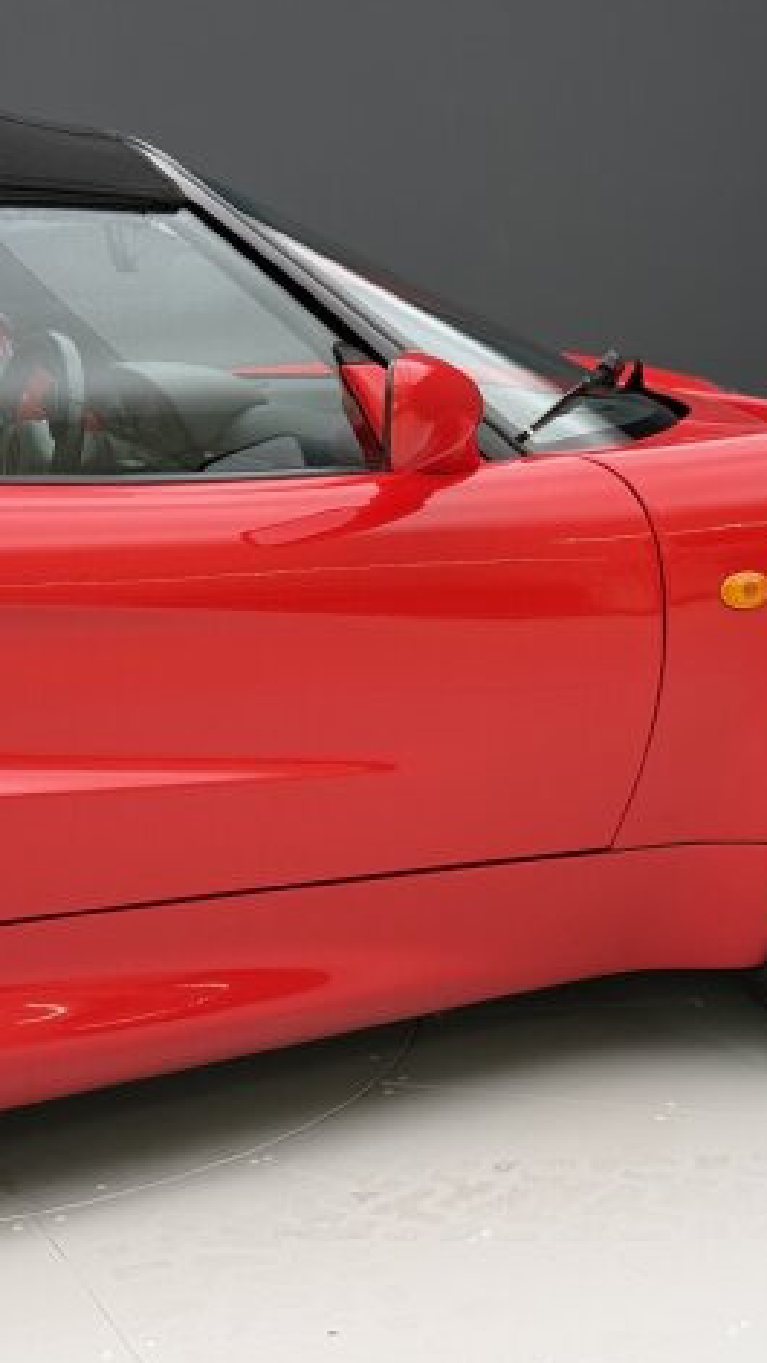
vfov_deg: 29.7
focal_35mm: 71
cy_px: 683
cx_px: 579
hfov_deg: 16.9
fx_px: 2567
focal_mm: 6.76
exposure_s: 1/100
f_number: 1.78
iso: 200
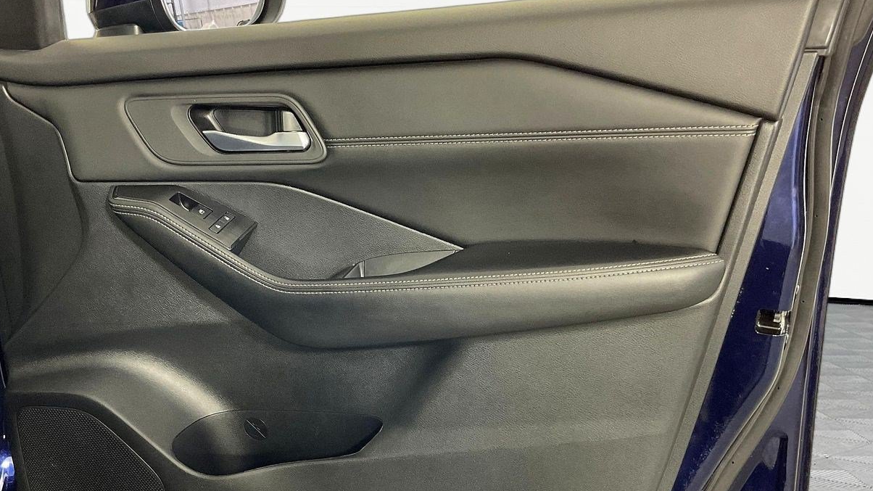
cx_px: 394
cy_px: 269
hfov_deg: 48.3
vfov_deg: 28.3
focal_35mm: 42
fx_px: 972
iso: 125
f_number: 1.8
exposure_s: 1/60
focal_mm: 3
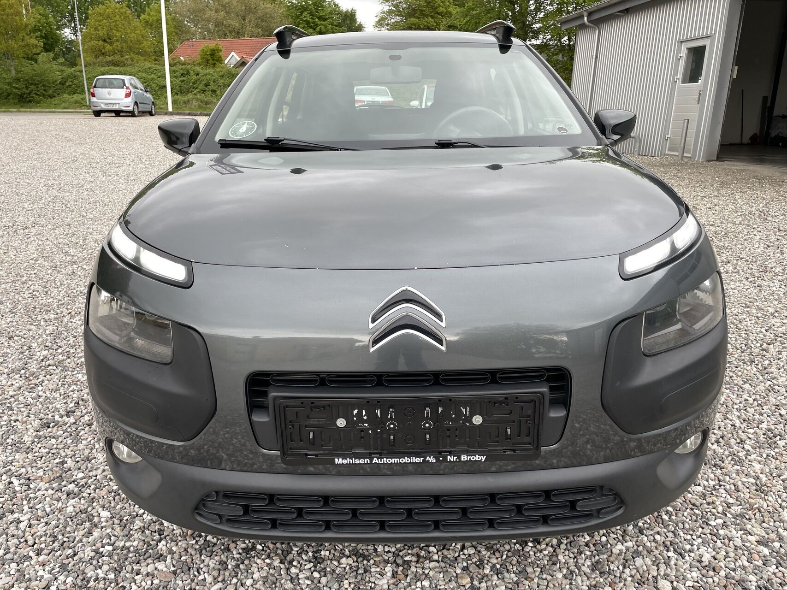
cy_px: 295
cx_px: 394
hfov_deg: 67.3
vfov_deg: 53.1
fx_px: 591
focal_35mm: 26
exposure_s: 1/269
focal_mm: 4.2
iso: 32
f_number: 1.6
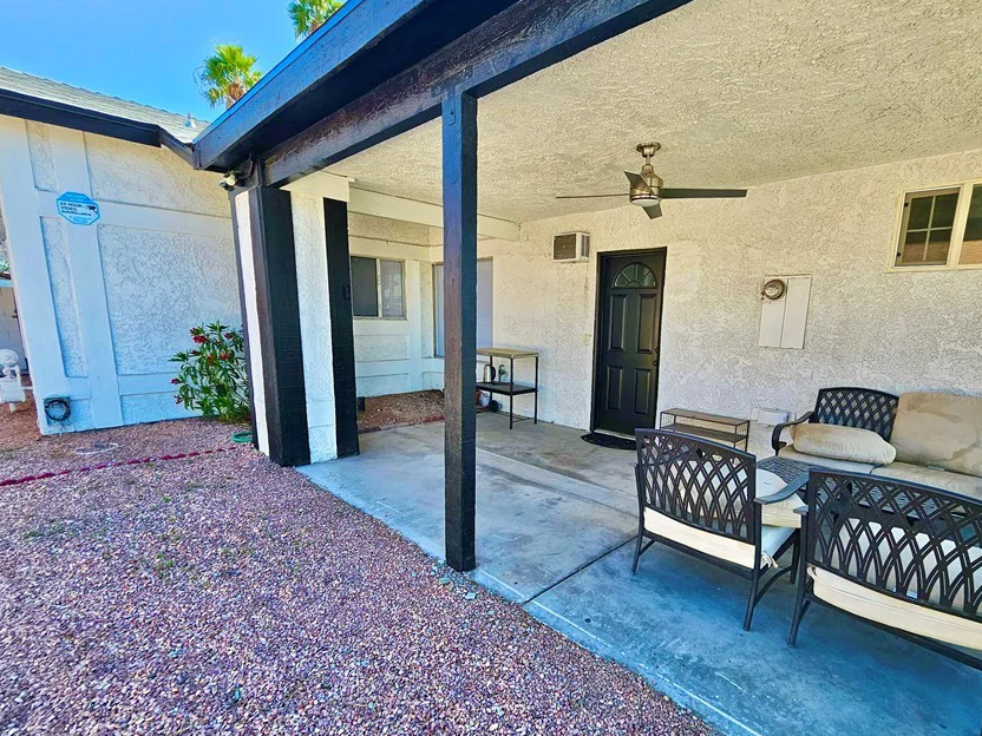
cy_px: 394
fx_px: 454
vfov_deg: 78.0
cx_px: 545
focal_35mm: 16
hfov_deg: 94.1
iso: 32
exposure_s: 1/322
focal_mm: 1.74
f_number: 2.2
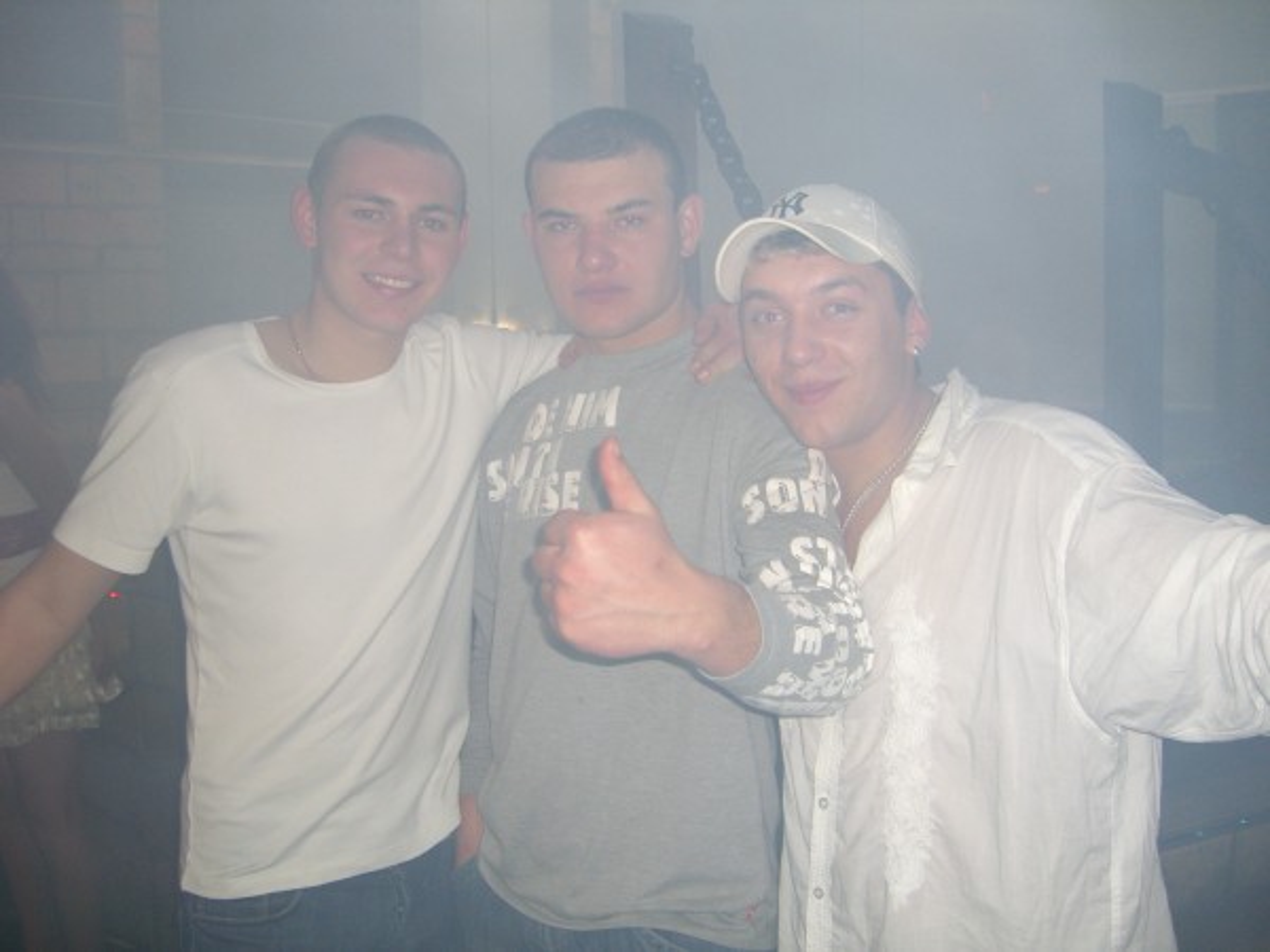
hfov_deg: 49.0
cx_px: 635
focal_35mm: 38
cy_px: 476
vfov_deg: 37.7
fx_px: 1394
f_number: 2.8
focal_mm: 7.9
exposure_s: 1/60
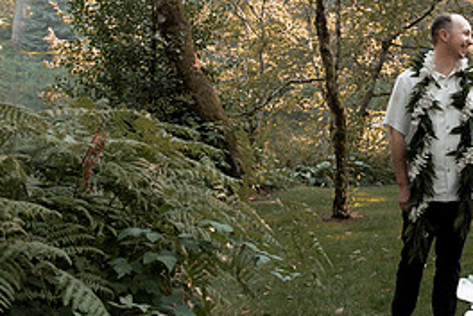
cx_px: 470
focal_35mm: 63
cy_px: 19
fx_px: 828
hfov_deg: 29.8
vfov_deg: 21.0
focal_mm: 26
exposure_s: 1/800
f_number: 2.8
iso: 320
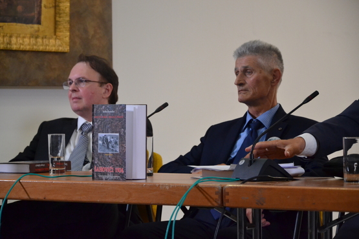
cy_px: 120
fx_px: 1571
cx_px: 180
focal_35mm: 158
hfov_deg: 13.0
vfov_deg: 8.7
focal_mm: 105
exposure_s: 1/60
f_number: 5.6
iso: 2500
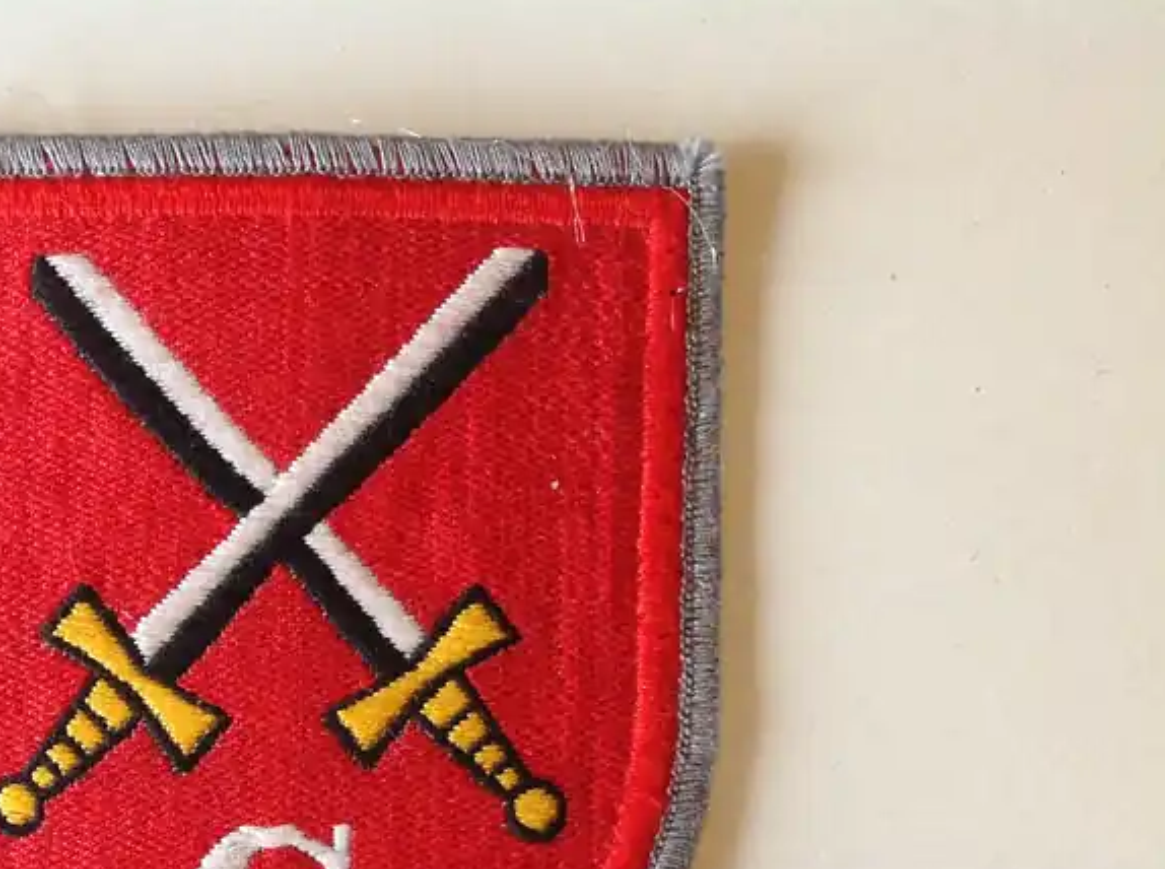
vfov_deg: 23.4
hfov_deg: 30.8
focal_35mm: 61
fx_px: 2049
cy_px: 747
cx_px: 207
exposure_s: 1/60
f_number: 2.4
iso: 80
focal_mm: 4.28
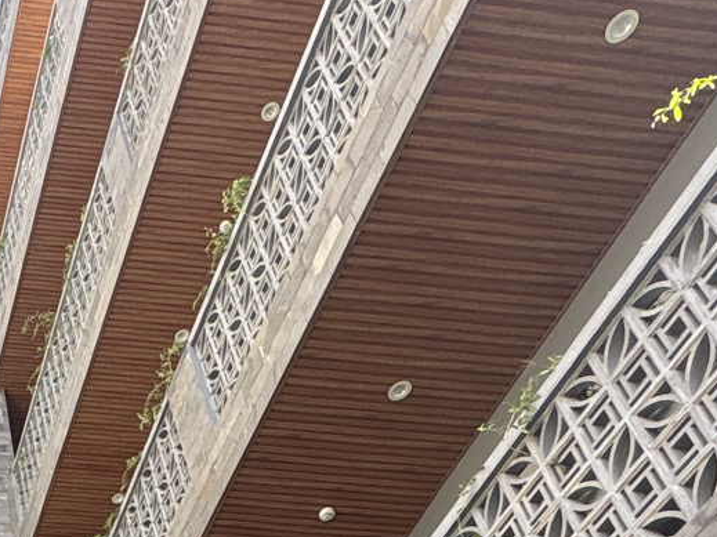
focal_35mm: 54
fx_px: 1118
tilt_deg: +32.5
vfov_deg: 22.1
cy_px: 819
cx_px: -160
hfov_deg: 30.0
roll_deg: +2.3
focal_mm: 2.22
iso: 50
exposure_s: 1/190
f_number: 2.2
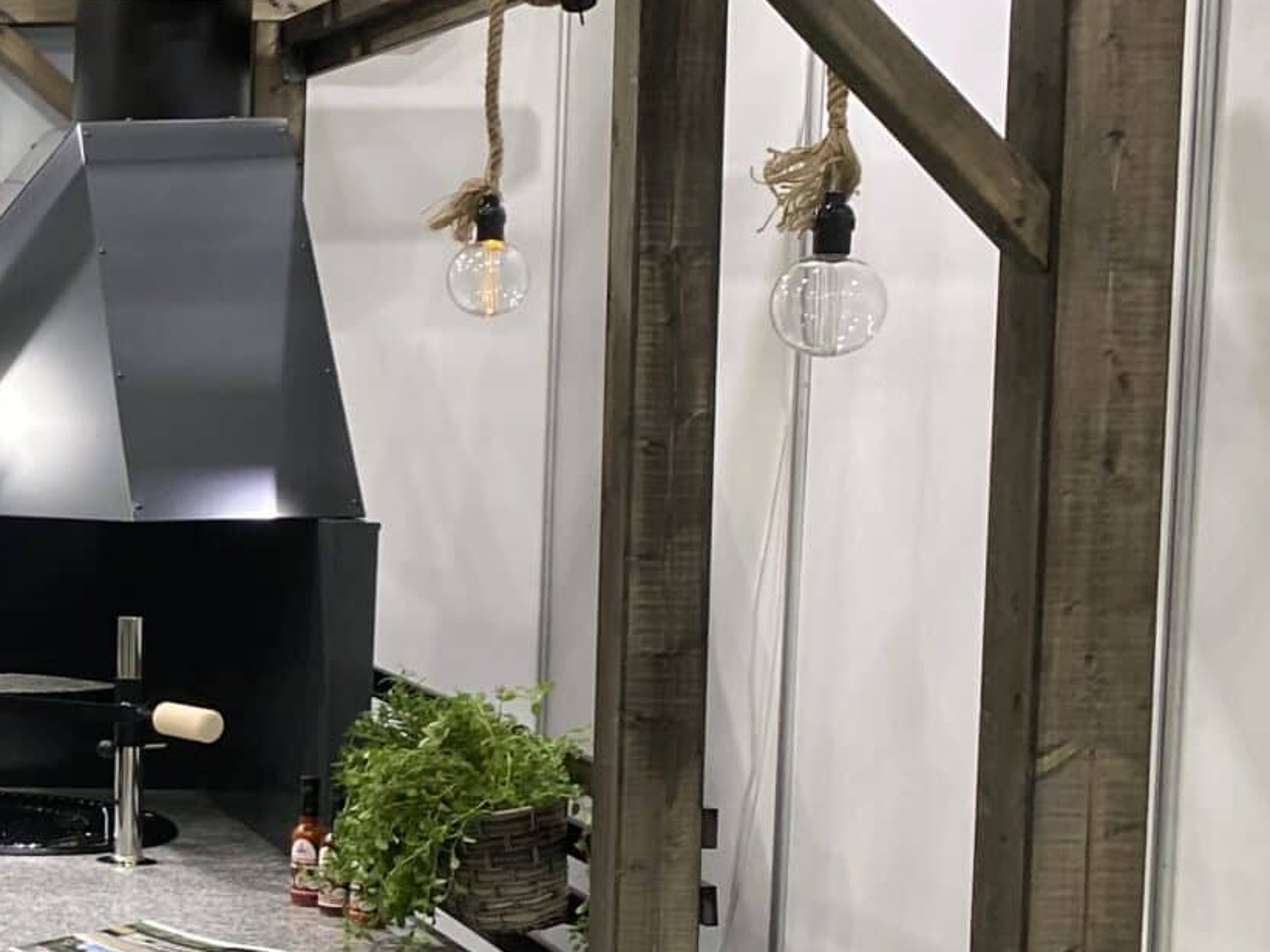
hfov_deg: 20.4
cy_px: 586
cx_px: -671
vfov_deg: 18.2
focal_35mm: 81
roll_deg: -0.7
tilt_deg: -4.9
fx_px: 2971
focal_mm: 4.25
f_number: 1.8
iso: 100
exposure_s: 1/100
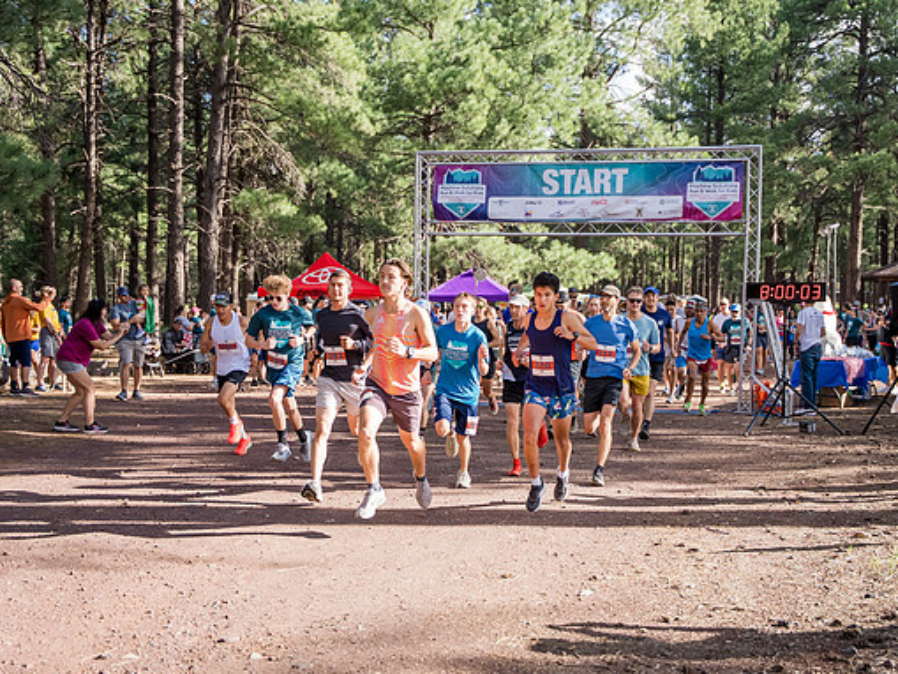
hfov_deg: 42.1
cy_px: 338
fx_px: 1168
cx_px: 457
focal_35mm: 45
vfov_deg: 32.2
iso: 500
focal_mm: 41.1
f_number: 3.2
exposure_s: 1/1600
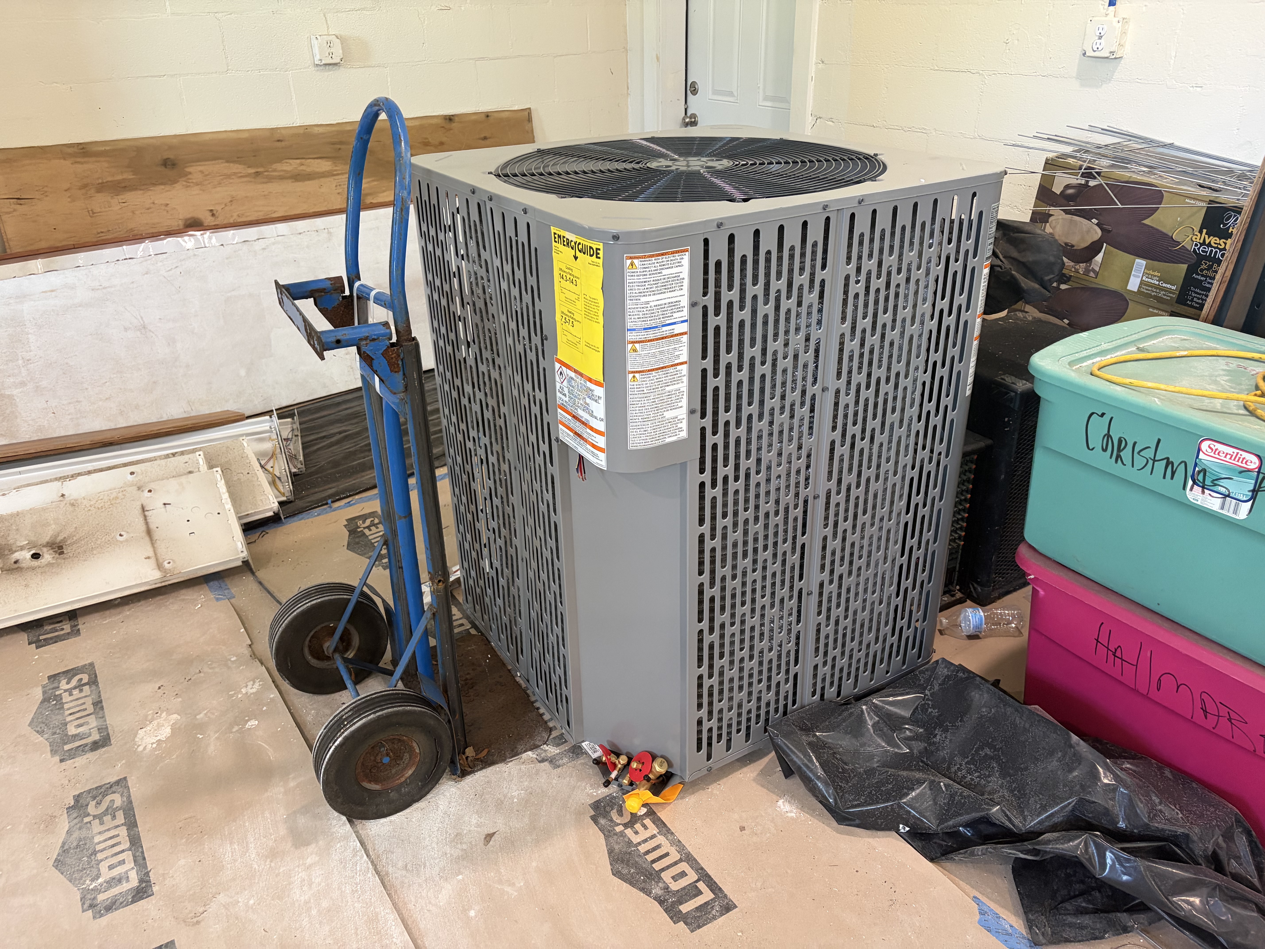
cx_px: 632
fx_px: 950
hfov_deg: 67.3
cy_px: 474
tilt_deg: -27.1
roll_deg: +3.2
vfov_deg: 53.1
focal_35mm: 26
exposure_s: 1/60
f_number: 1.6
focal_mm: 5.96
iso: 320
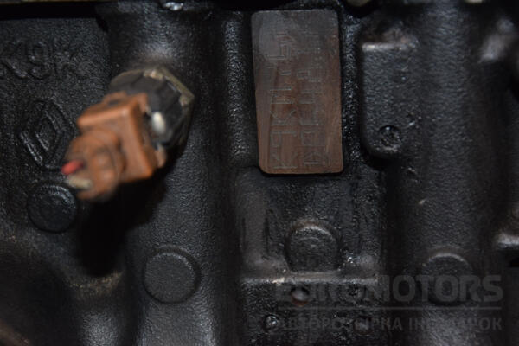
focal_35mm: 99
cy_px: 173
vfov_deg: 13.8
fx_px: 1427
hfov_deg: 20.6
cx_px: 260
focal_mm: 66
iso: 800
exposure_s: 1/60
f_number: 5.3
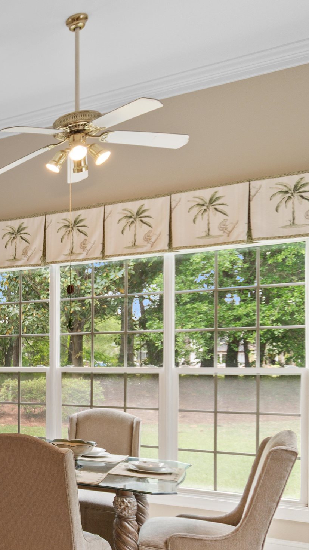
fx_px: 510
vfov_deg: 55.6
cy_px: 359
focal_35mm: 35
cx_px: -218
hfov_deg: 22.8
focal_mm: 11
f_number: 4.8
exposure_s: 1/8
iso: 100
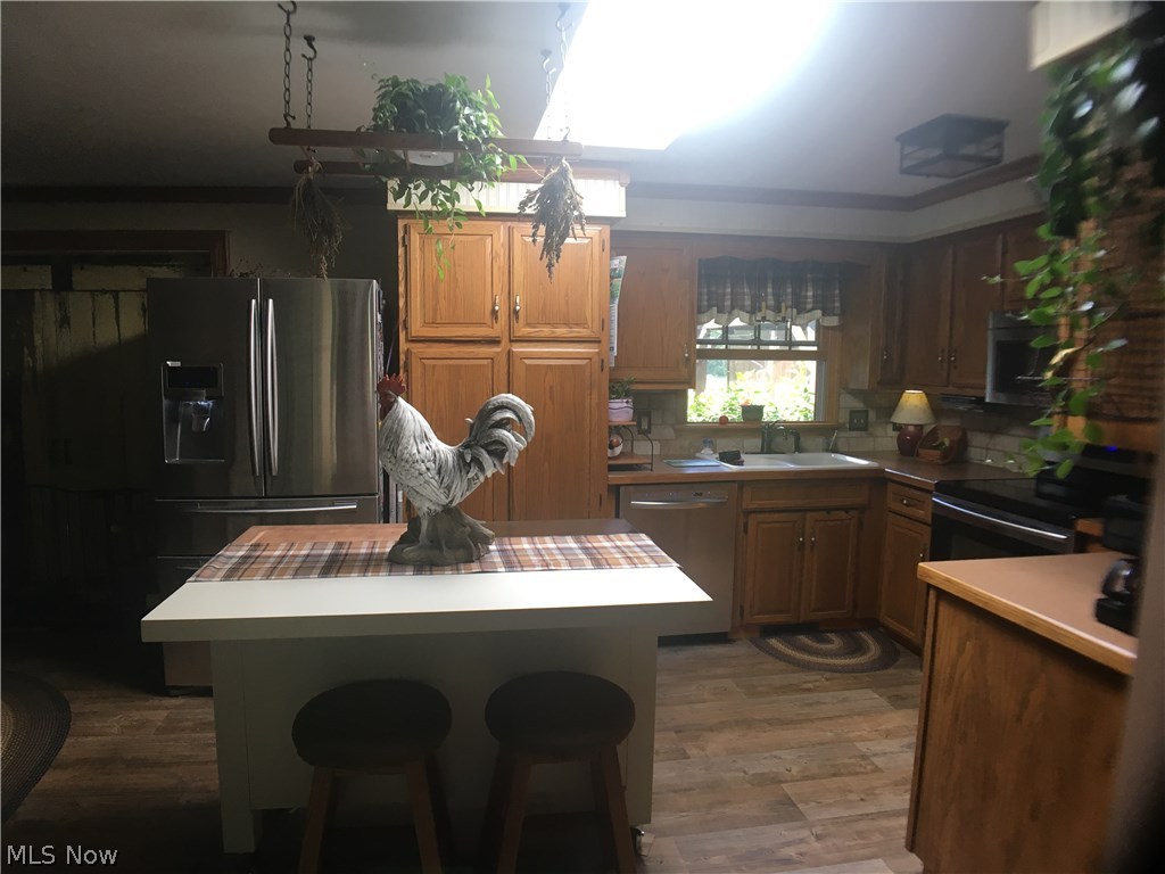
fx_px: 976
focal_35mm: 29
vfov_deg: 48.2
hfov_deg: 61.7
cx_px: 582
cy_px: 437
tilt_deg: -5.1
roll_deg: -0.5
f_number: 2.2
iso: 32
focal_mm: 4.15
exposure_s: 1/30
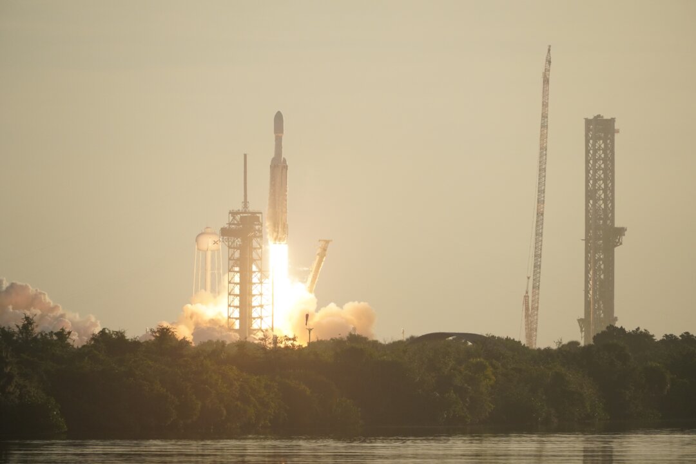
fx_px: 9627
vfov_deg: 2.8
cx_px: 348
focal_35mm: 498
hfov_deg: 4.1
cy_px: 232
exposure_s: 1/3200
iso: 800
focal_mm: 332
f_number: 7.1
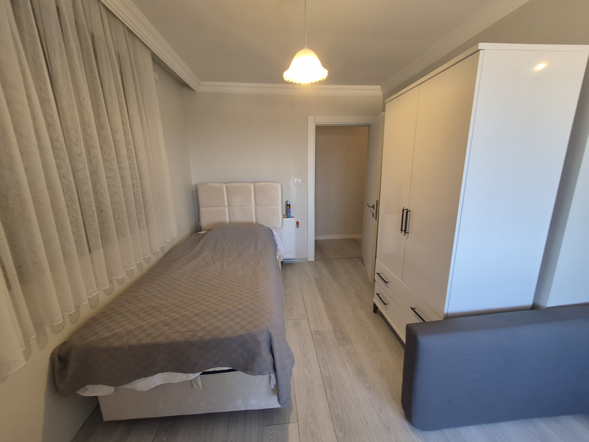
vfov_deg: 89.9
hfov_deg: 106.2
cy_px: 221
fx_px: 221
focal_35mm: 13
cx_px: 294
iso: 50
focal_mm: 1.74
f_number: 2.2
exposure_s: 1/50
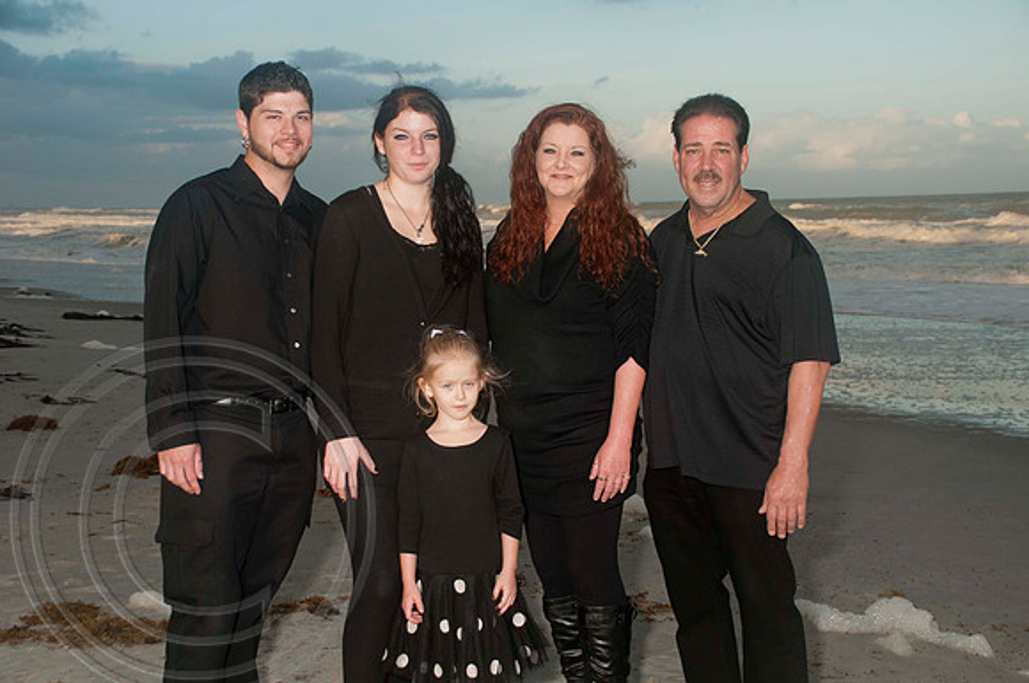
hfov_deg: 37.9
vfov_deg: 25.7
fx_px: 1499
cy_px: 342
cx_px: 514
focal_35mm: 52
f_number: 5.6
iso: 100
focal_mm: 35
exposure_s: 1/125
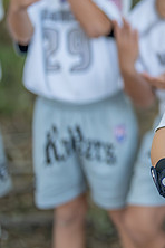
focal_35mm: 175
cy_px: 56
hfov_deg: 7.6
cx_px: 306
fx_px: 1203
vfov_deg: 11.7
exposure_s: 1/5000
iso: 1000
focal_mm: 50
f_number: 1.2
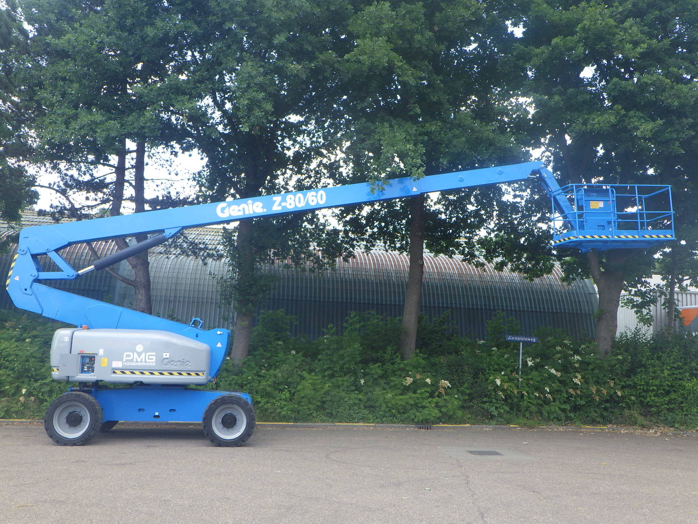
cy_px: 262
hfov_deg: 54.0
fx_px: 686
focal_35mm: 34
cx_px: 349
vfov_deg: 41.8
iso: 125
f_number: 4.6
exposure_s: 1/125
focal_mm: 6.1
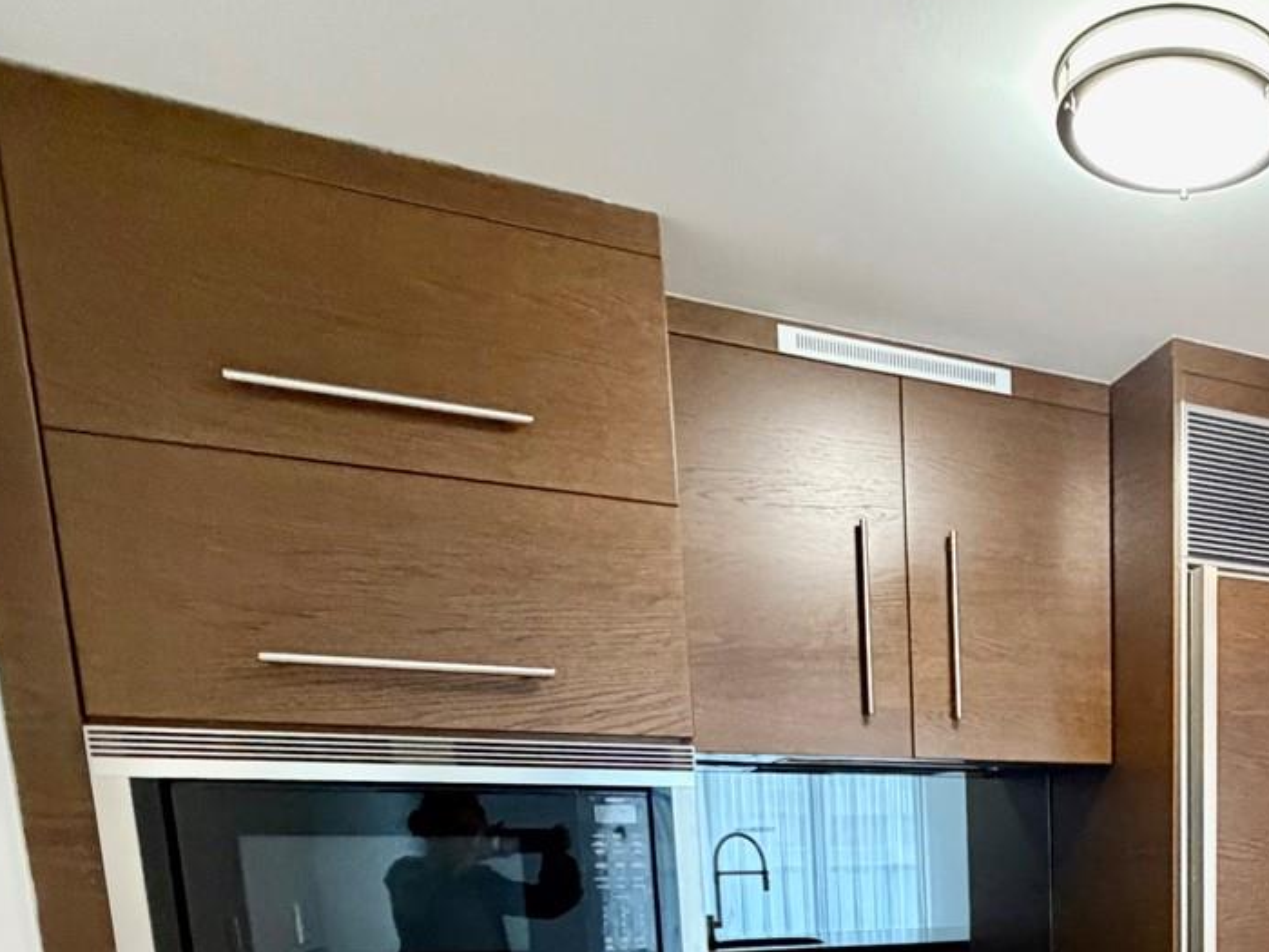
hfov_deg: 49.9
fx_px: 1173
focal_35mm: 32
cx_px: 1164
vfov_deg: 37.5
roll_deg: +2.1
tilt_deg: -10.2
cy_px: 1030
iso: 640
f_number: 2.2
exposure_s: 1/60
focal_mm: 2.22
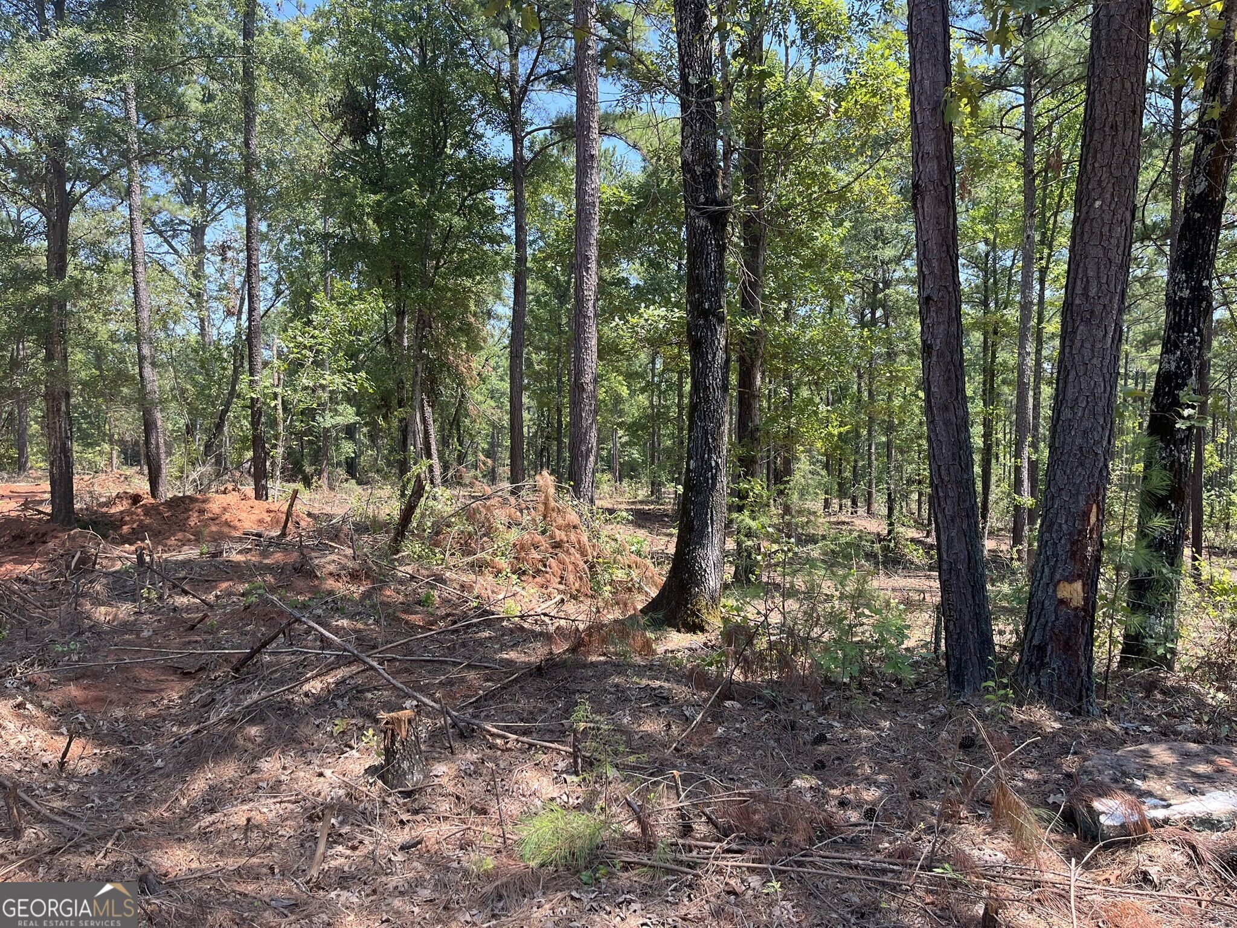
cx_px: 618
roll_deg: +1.1
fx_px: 929
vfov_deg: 53.1
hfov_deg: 67.3
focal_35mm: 26
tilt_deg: -2.8
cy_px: 464
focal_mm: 5.1
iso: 50
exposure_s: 1/615
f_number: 1.6
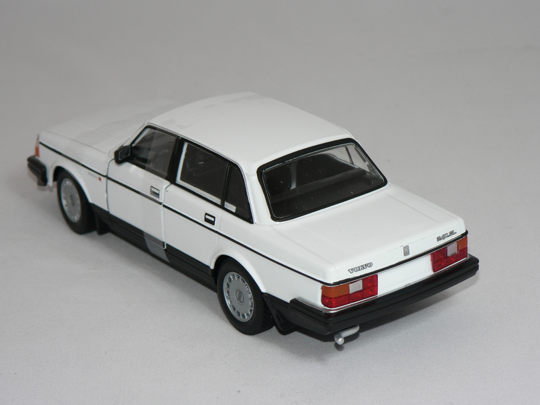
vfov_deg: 14.9
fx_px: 1544
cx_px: 270
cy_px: 202
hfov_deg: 19.8
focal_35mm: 99
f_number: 3.2
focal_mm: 16.5
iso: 80
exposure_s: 1/60
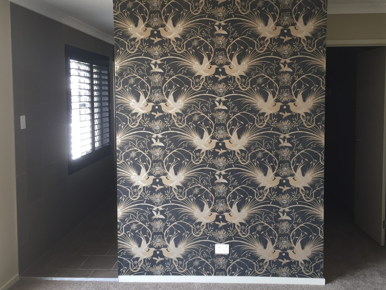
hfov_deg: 52.5
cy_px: 121
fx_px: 390
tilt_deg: -2.6
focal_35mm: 35
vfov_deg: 40.6
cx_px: 214
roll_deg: -0.6
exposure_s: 1/30
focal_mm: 4.15
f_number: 2.2
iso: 32
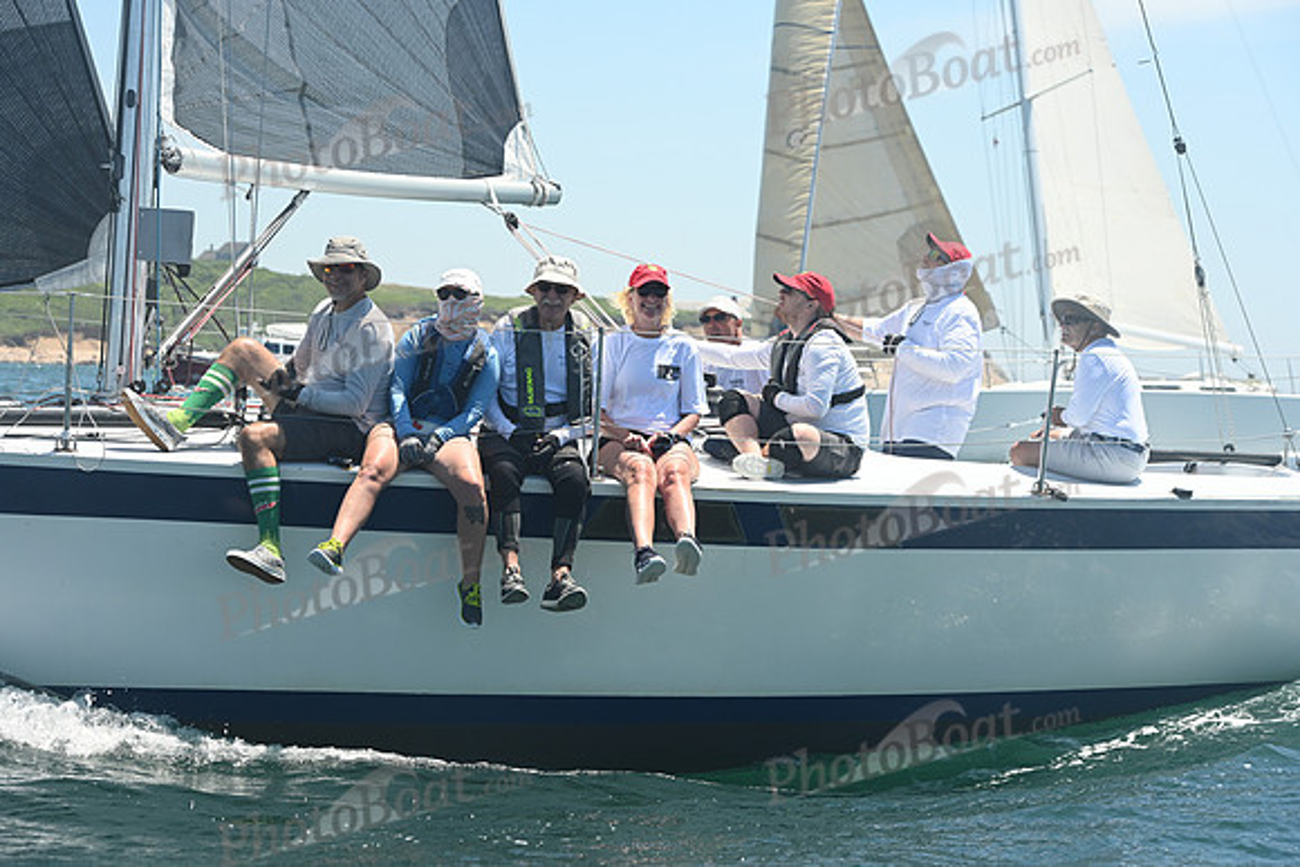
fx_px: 3540
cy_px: 434
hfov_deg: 20.8
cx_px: 650
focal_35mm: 98
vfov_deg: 14.0
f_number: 6.3
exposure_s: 1/1000
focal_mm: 98
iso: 320
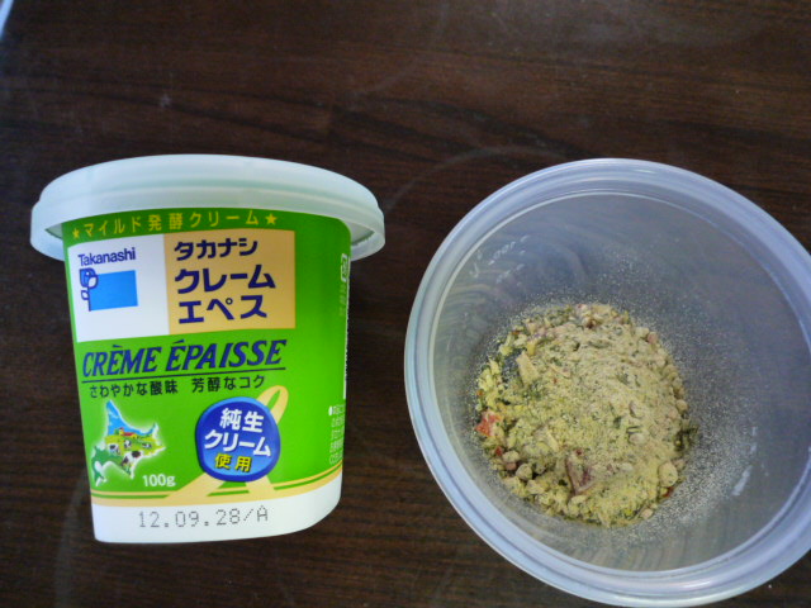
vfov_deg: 54.9
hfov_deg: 69.4
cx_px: 406
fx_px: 586
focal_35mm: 25
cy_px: 304
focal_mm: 4.4
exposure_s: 1/8
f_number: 2.8
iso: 400
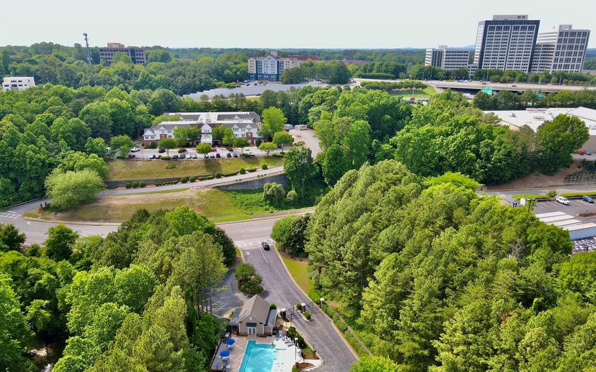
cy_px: 213
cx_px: 301
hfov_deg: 70.4
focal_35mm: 26
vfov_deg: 47.4
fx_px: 422
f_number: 2.8
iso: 100
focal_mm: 4.5
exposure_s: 1/240
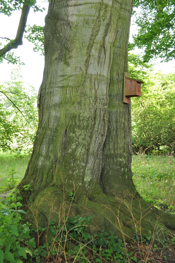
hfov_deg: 34.1
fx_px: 285
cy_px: 132
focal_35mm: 39
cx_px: 88
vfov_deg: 49.6
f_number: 7.1
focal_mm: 26
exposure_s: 1/40
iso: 200
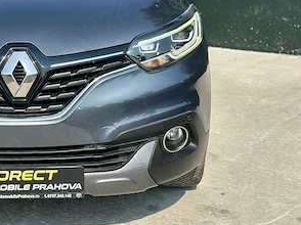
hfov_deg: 19.7
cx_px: 28
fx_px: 851
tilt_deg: -9.9
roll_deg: +0.8
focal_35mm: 98
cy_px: 40
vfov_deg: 15.0
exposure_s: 1/4367
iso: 100
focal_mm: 6.86
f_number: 1.78
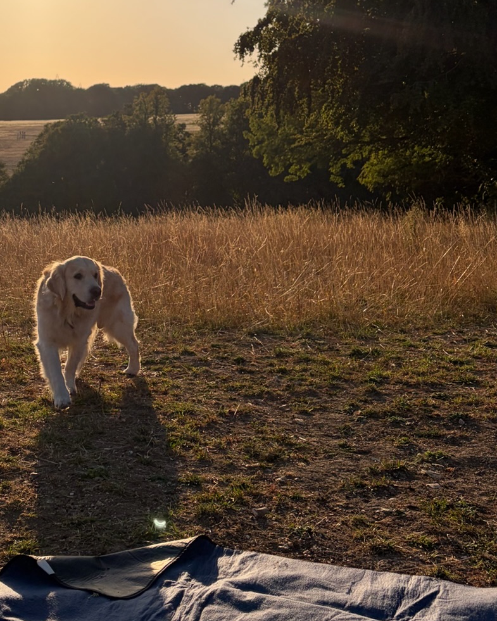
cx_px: 91
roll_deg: +0.3
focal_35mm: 53
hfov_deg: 28.0
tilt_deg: -5.2
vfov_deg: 35.2
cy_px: 235
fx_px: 974
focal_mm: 5.96
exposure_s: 1/355
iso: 50
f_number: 1.6
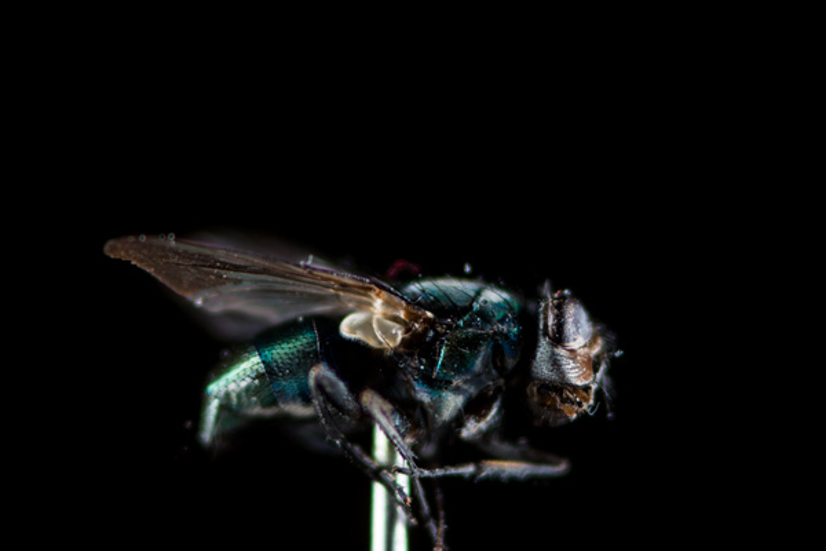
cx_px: 413
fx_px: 4818
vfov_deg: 6.5
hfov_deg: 9.8
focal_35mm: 210
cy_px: 276
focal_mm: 210
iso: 100
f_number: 16
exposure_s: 1/60
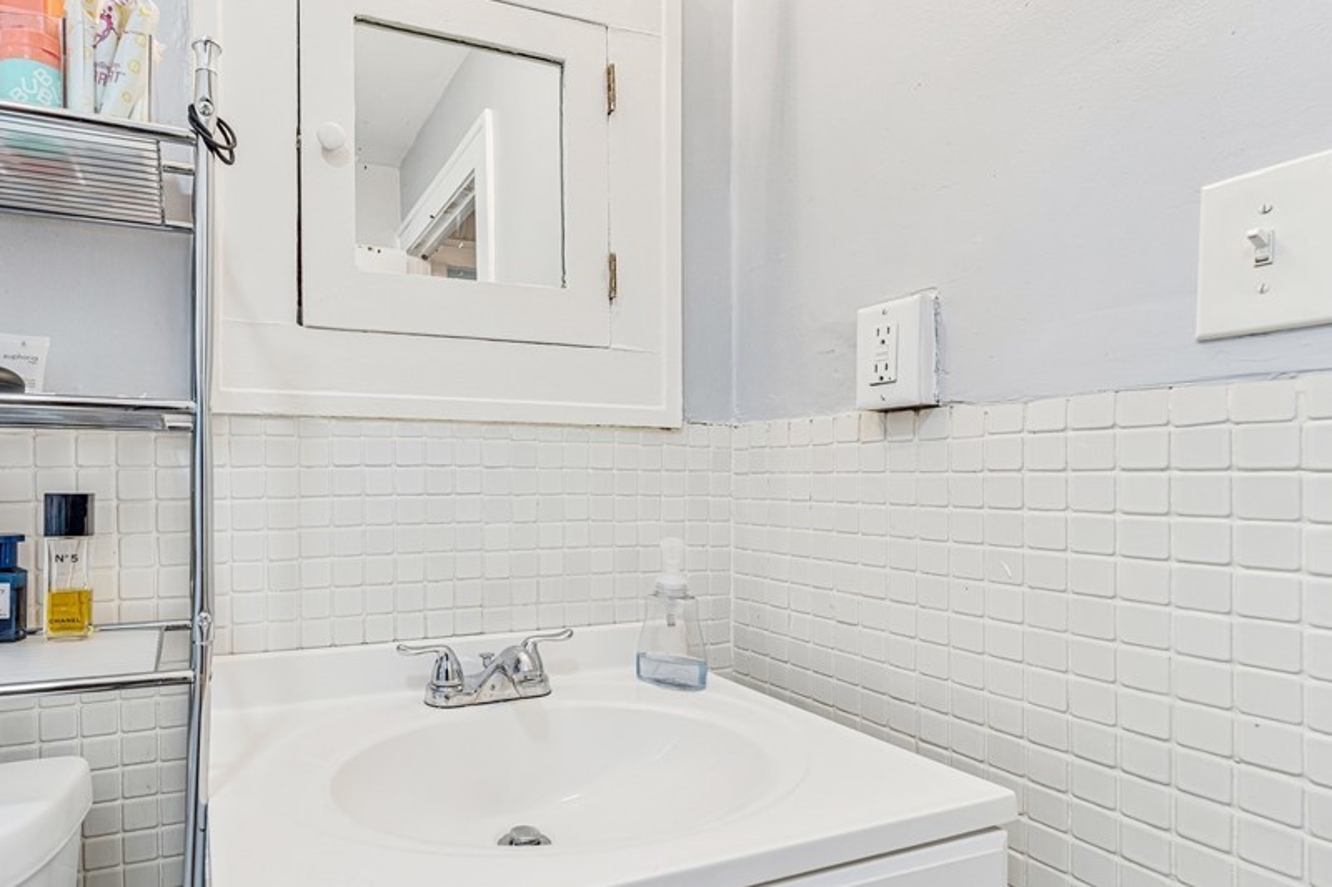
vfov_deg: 64.5
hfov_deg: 85.3
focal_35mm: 19
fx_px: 703
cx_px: 504
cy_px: 463
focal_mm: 14
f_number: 5.6
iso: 200
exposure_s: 1/20
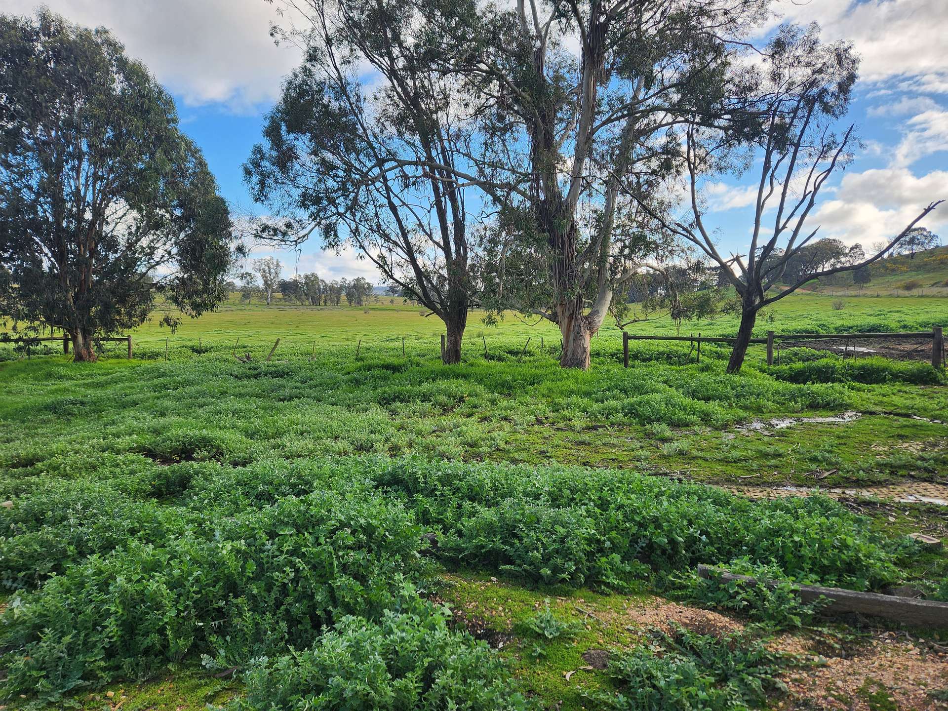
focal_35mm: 23
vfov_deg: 58.9
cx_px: 474
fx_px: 630
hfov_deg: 73.9
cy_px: 356
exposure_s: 1/742
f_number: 1.8
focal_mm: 5.4
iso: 20
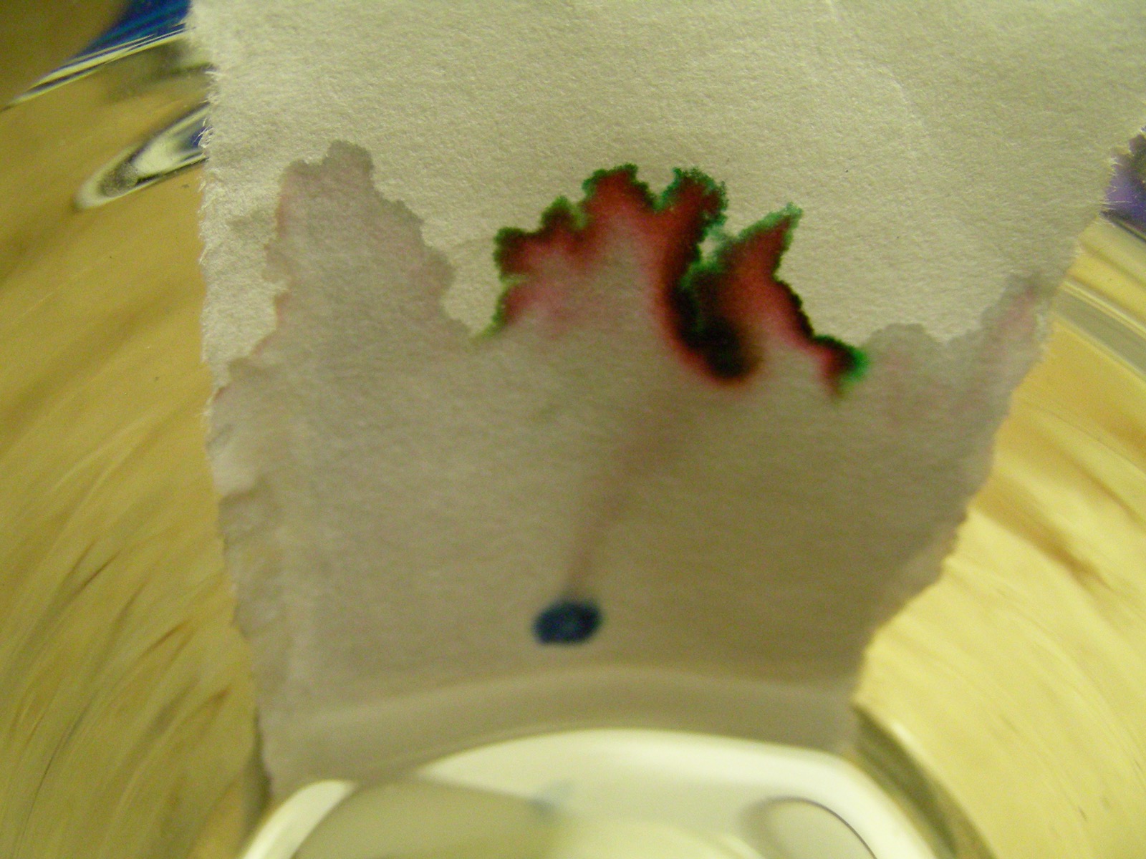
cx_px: 573
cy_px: 430
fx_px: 1258
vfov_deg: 37.7
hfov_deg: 49.0
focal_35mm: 38
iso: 400
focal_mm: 6.3
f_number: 4
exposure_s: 1/166
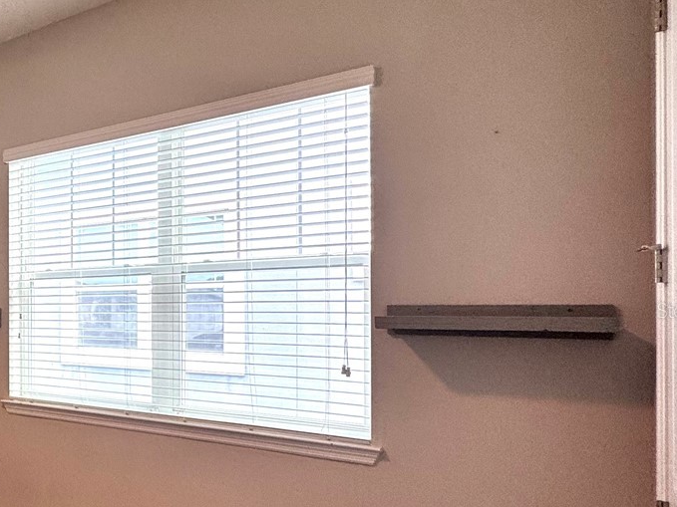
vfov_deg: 42.7
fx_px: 645
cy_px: 310
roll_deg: -1.3
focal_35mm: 33
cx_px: -47
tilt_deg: -1.1
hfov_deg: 44.1
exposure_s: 1/120
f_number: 2.2
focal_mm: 2.22
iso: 80
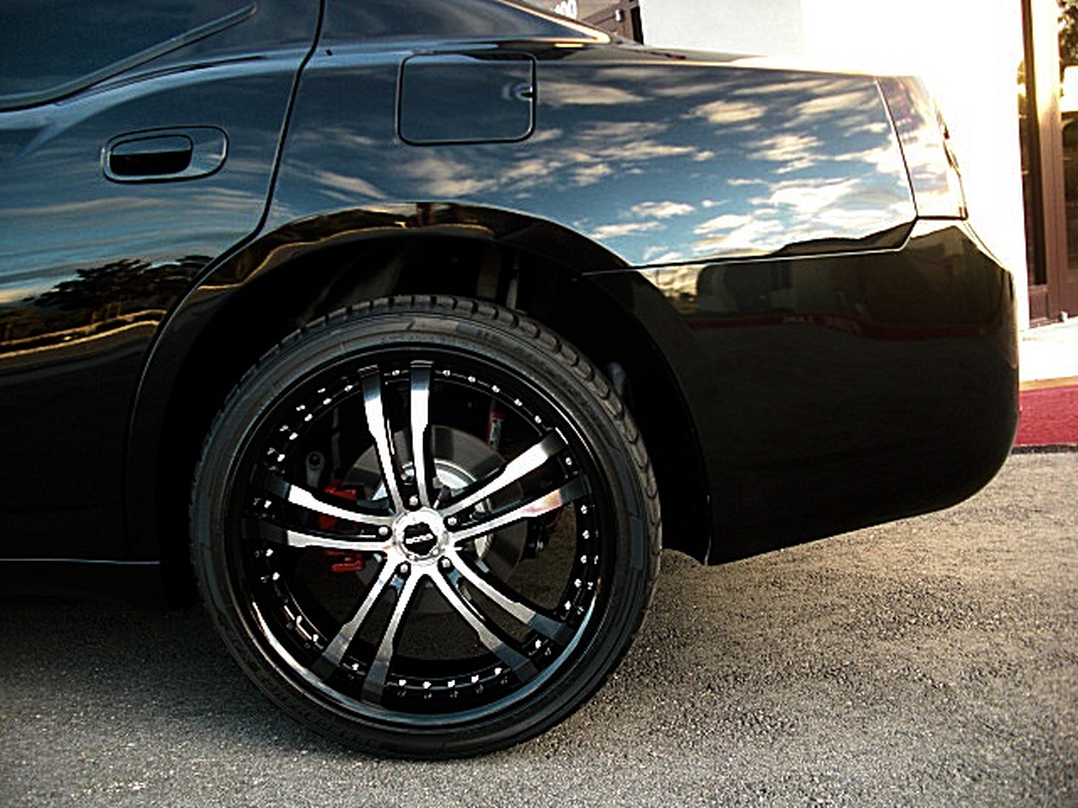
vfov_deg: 39.7
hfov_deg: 51.4
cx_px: 539
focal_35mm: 36
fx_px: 1121
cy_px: 404
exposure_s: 1/60
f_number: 2.8
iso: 200
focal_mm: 6.3
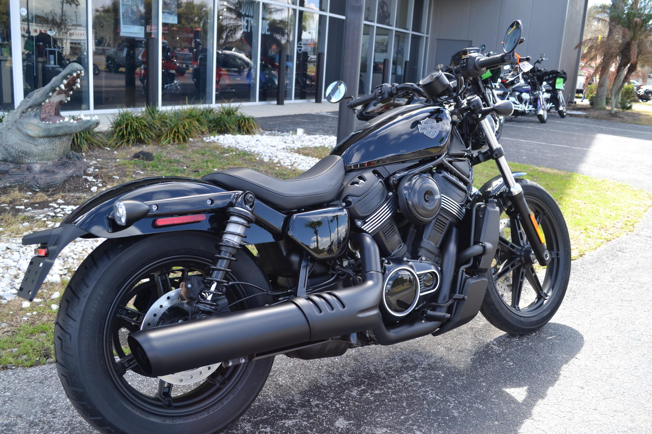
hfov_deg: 57.2
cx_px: 326
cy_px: 217
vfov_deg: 40.0
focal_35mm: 33
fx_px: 598
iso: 140
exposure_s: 1/125
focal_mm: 22
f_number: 5.6
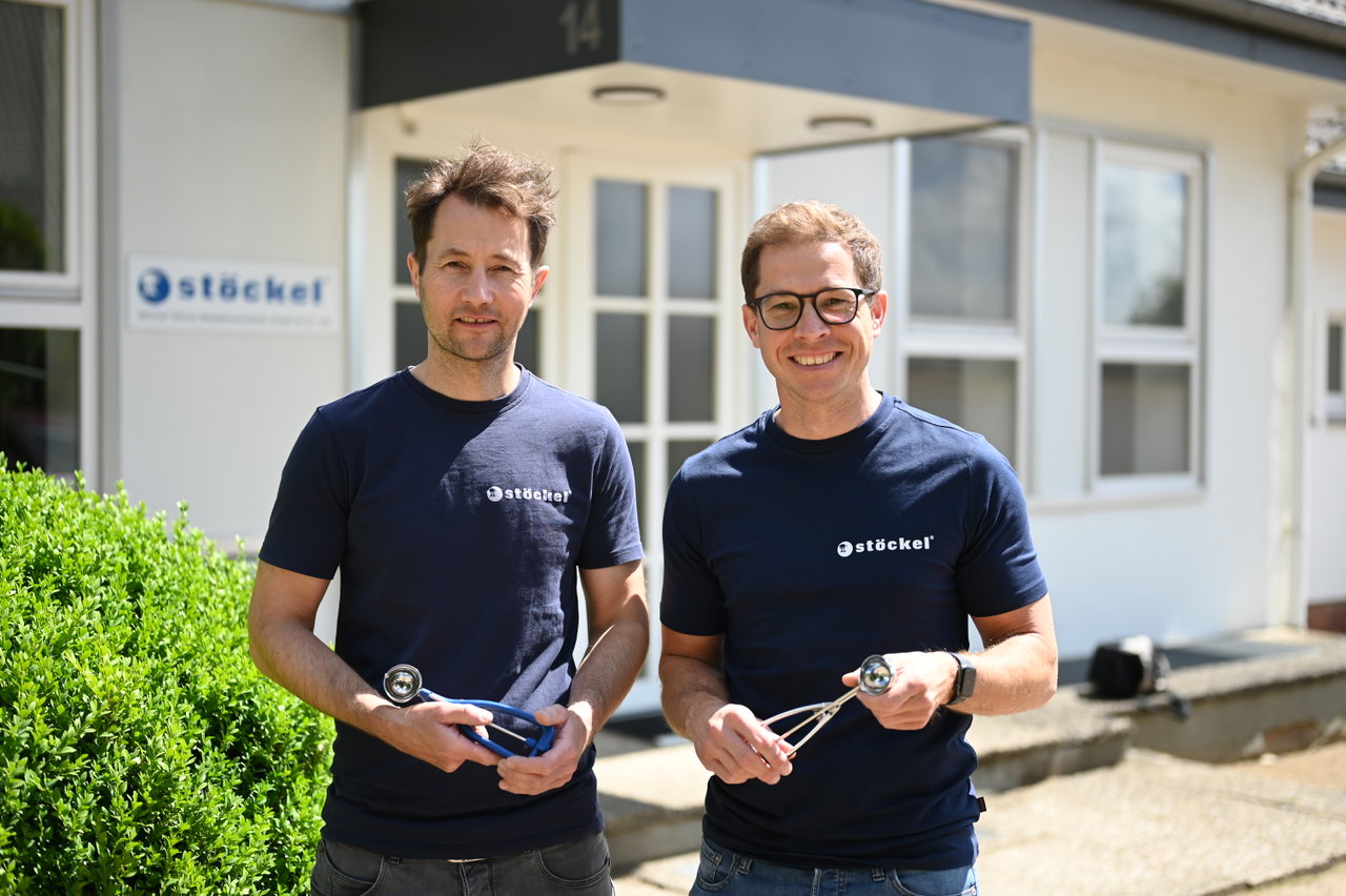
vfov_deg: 27.0
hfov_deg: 39.6
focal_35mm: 50
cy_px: 448
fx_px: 1868
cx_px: 673
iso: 100
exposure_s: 1/1600
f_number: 1.8
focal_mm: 50
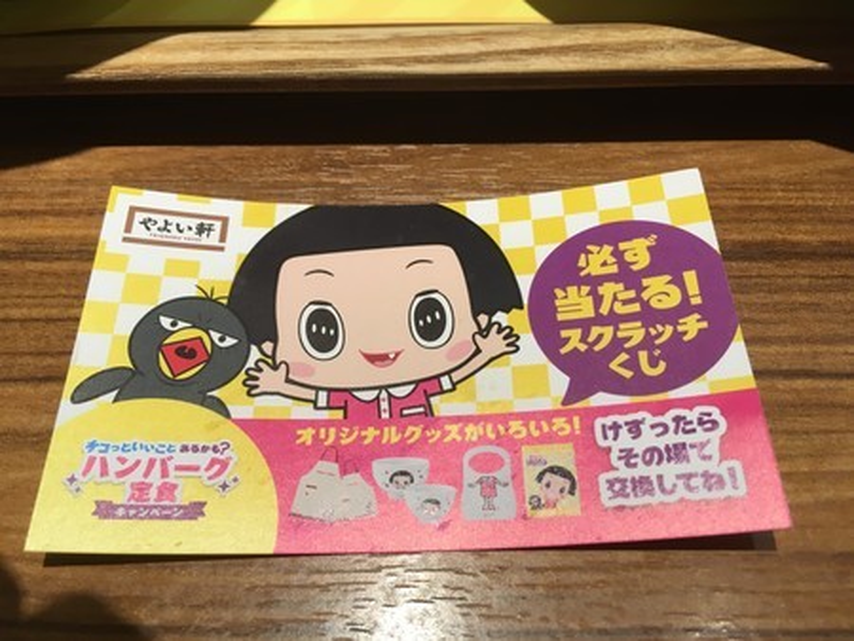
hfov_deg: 61.6
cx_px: 427
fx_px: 716
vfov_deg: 48.3
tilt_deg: -59.0
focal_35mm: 29
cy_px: 320
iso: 25
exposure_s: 1/30
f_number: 2.2
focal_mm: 4.15
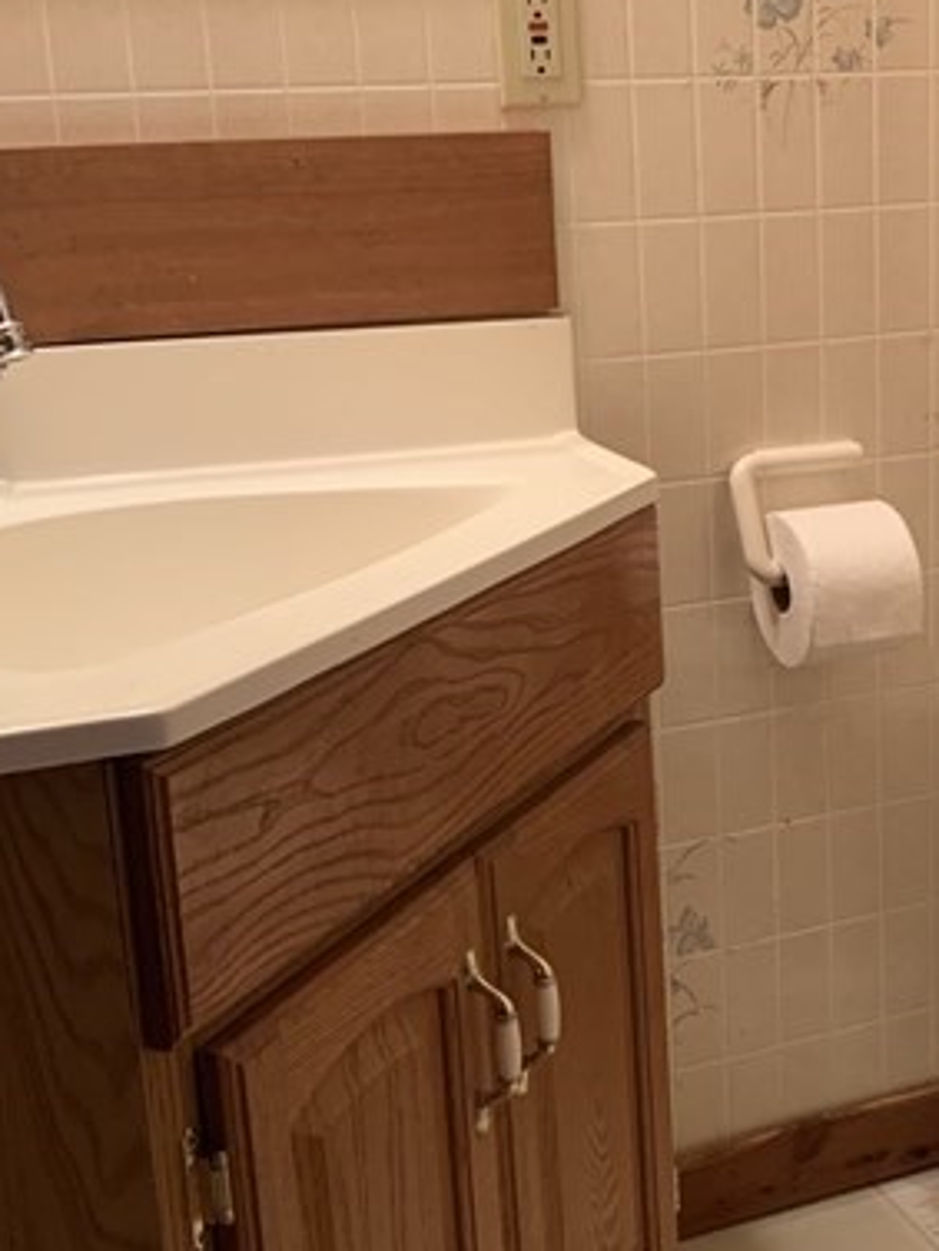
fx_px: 1916
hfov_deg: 27.1
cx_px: 713
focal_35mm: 53
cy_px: 621
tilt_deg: -14.7
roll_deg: +1.9
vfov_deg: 36.2
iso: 200
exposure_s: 1/60
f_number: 1.8
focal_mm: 4.25
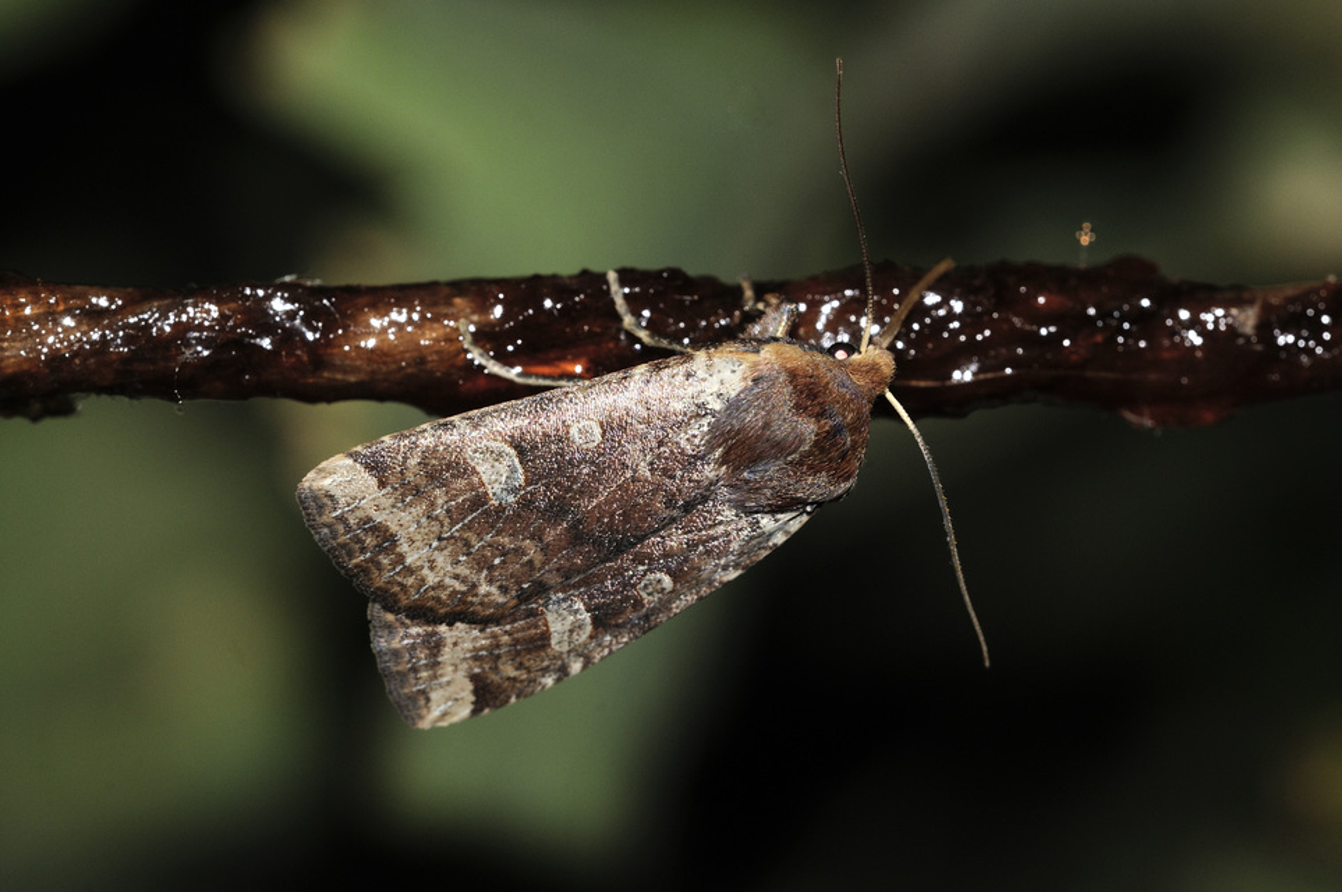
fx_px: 8379
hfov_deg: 9.2
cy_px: 446
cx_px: 671
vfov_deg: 6.1
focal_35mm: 225
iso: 400
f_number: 9
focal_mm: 150
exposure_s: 1/60
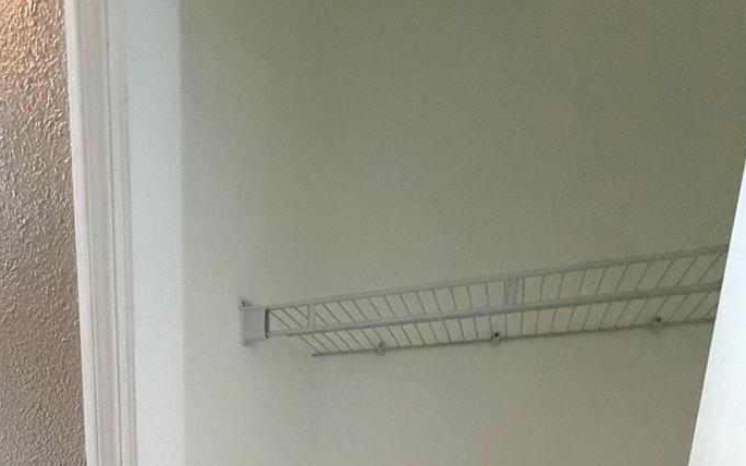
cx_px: 266
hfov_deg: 69.0
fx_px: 529
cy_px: 617
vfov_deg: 33.5
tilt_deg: -12.5
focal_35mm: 26
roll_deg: -2.8
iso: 500
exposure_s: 1/60
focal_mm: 2.22
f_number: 2.2
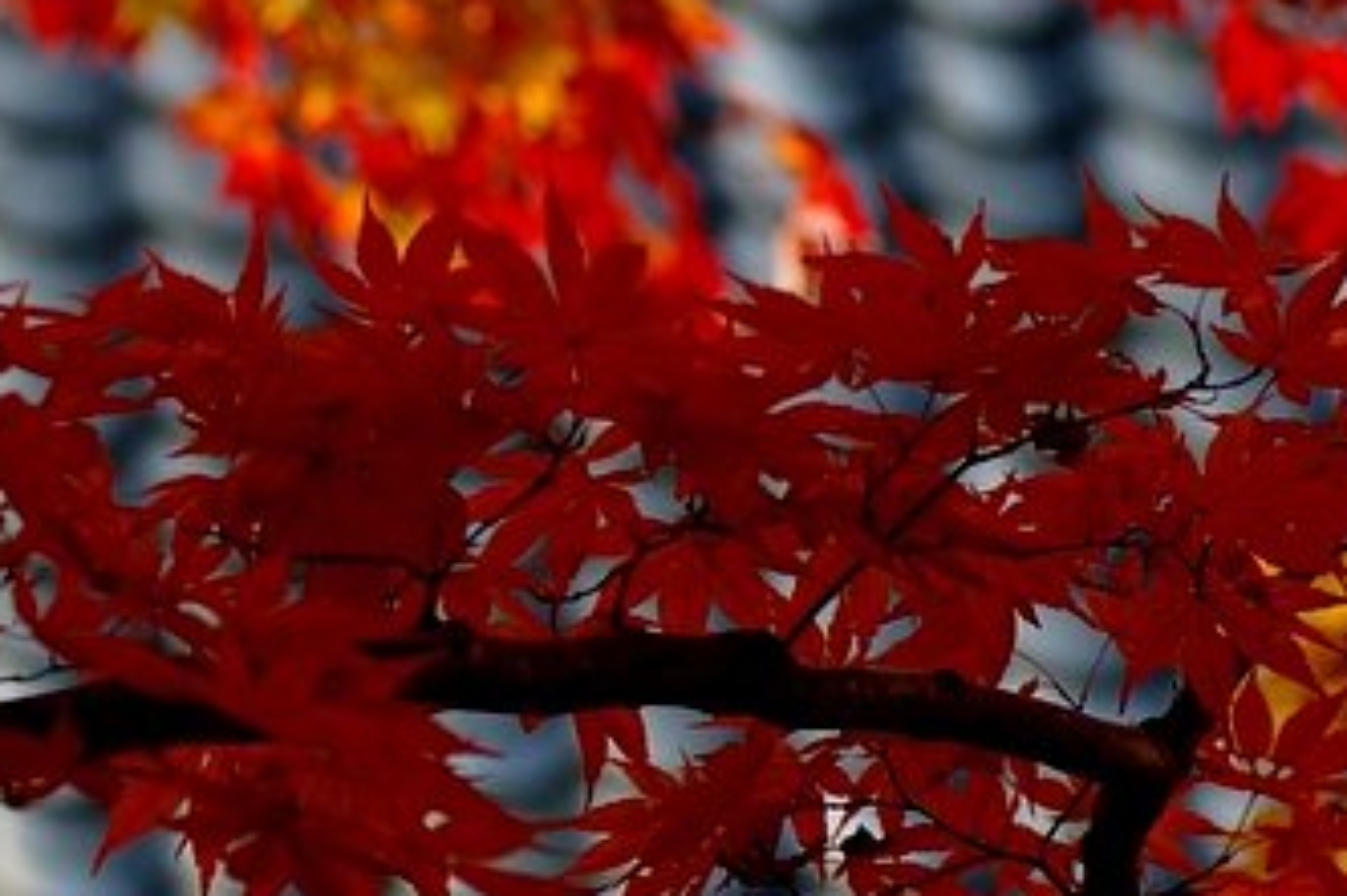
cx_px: 45
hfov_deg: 6.3
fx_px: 12154
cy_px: -36
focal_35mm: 325
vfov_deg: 4.2
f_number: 4.5
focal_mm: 90
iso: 200
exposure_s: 1/180
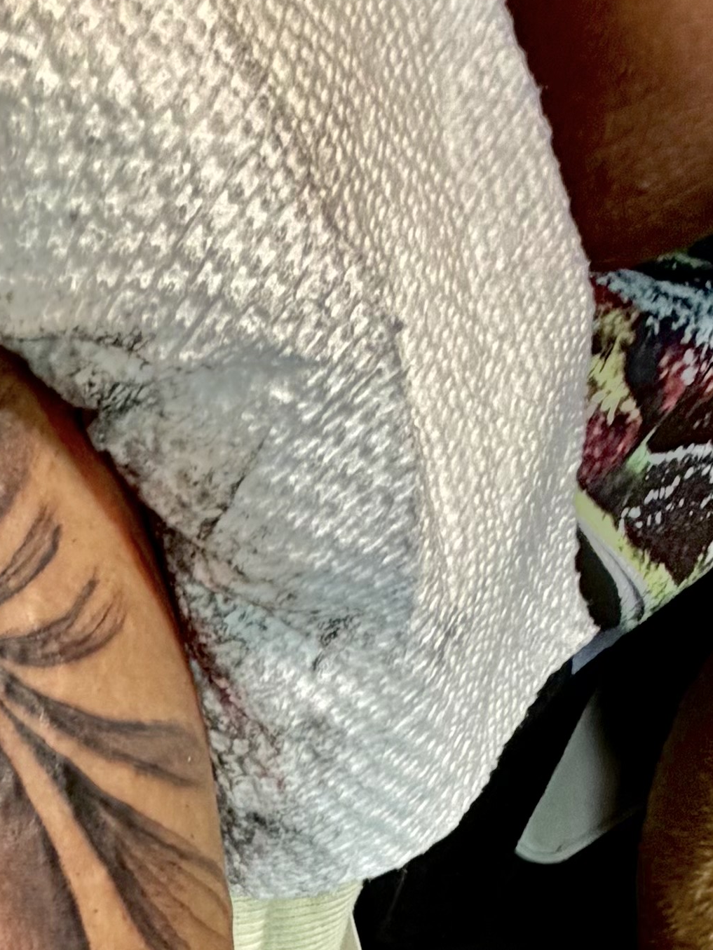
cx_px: -447
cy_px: 1622
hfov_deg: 20.2
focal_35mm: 59
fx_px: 1620
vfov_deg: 22.5
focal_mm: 2.22
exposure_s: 1/120
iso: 100
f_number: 2.2
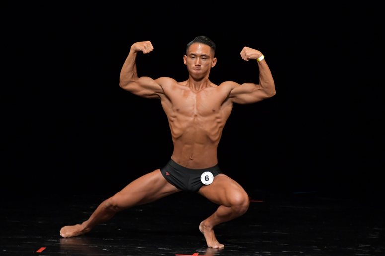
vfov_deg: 3.1
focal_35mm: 450
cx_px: 192
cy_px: 128
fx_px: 4810
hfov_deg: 4.6
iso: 3200
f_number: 5.6
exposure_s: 1/400
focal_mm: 300
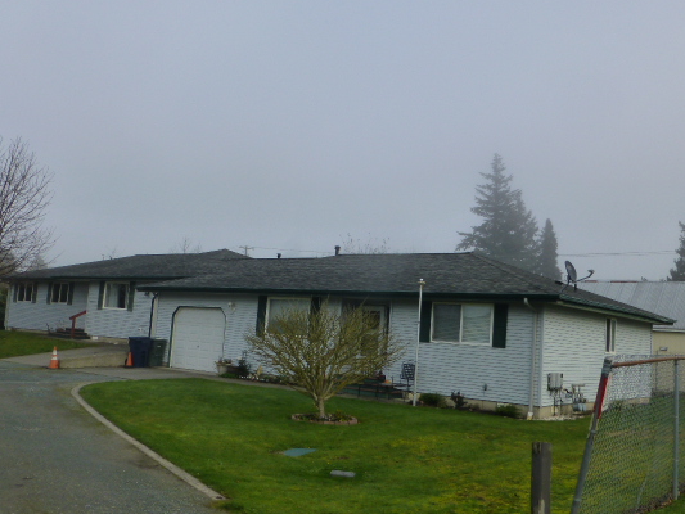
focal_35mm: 36
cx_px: 370
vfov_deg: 39.6
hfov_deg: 51.3
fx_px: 713
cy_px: 229
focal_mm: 5.4
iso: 160
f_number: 4
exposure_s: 1/640
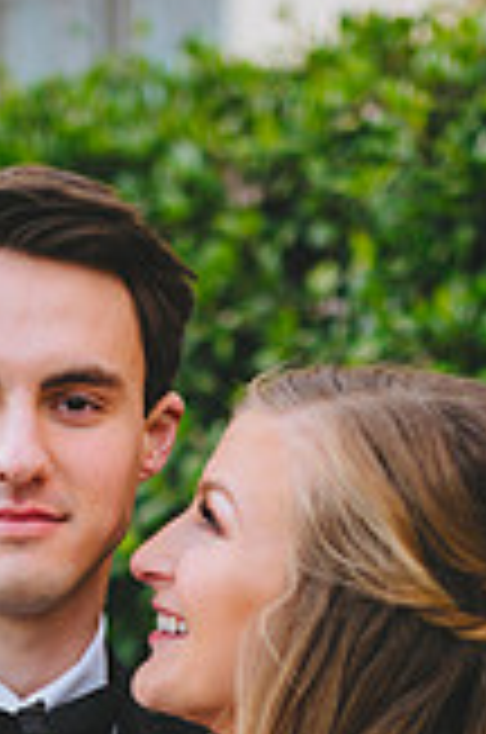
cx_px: 160
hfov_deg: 9.9
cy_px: 923
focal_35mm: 138
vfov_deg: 14.3
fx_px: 2806
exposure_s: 1/400
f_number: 2
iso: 400
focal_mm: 50
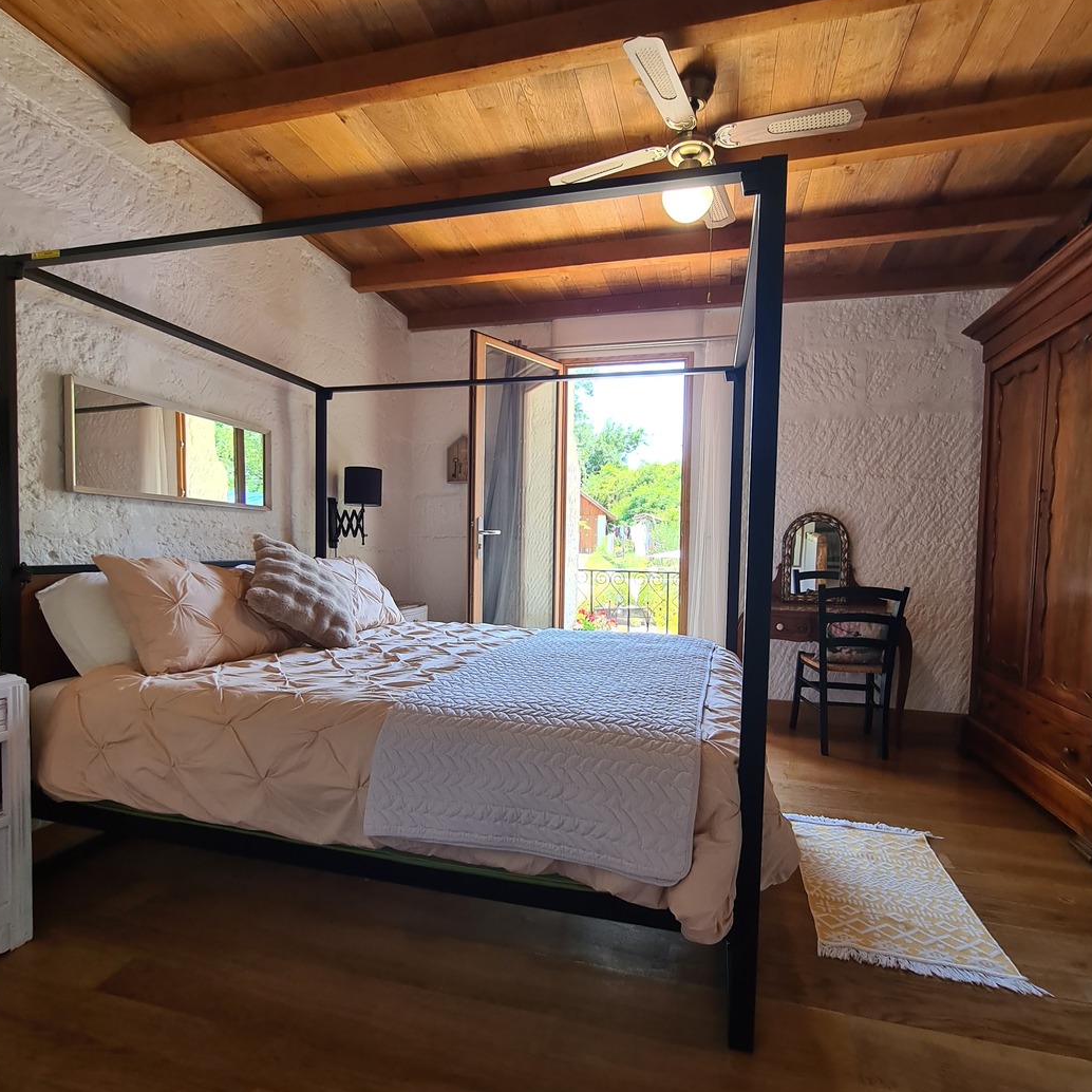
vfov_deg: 87.4
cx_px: 557
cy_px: 563
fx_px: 571
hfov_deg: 87.4
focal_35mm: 16
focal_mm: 2.2
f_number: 2.2
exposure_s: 1/50
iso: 80
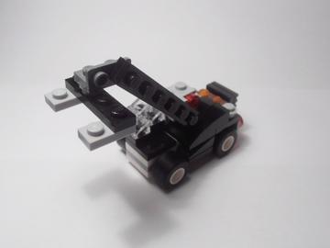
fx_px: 353
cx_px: 165
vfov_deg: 38.7
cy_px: 124
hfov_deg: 50.1
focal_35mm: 37
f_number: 3.9
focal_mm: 6.61
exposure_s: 1/60
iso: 80
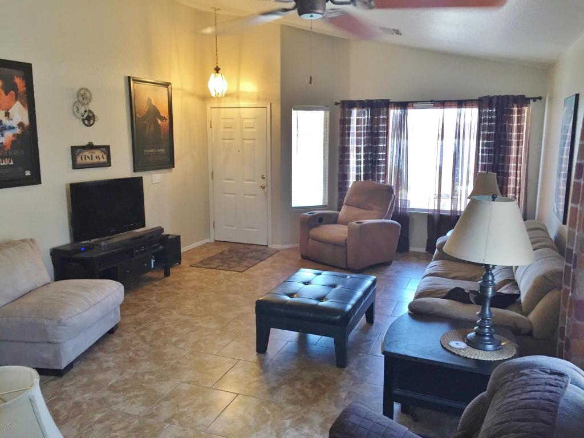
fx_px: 489
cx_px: 292
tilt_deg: -10.9
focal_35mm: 29
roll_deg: -0.8
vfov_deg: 48.2
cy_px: 219
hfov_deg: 61.7
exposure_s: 1/30
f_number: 2.2
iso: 100
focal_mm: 4.15
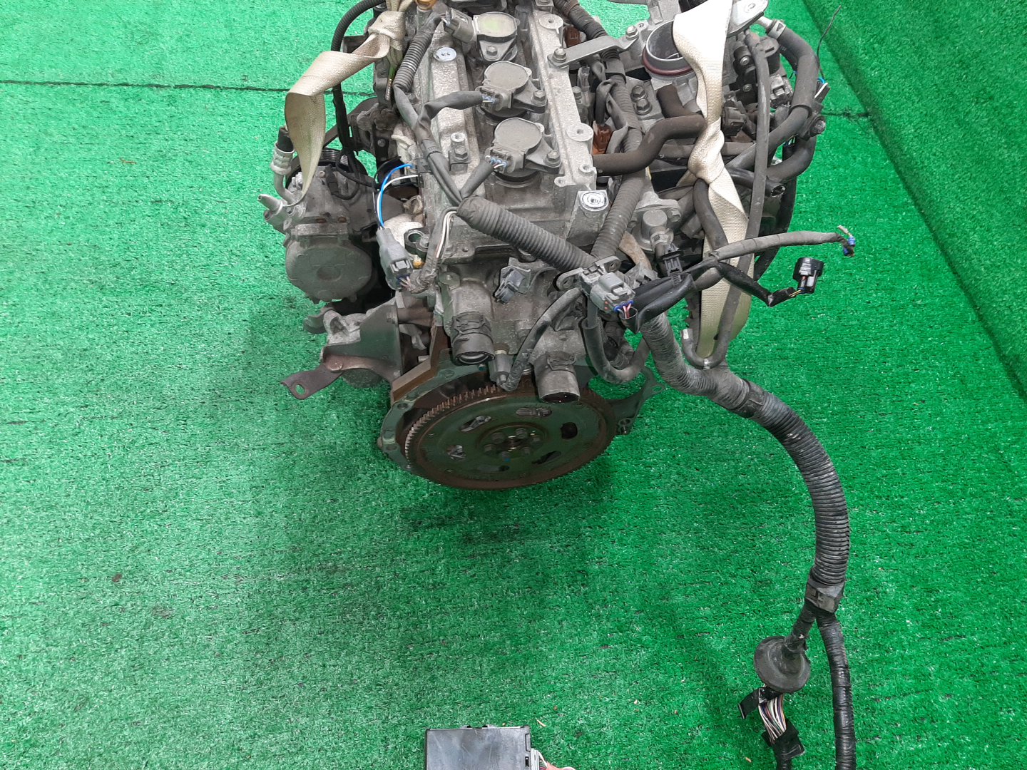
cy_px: 385
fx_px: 771
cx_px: 514
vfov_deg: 53.1
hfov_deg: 67.3
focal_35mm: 26
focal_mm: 3.93
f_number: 1.7
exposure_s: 1/50
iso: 173
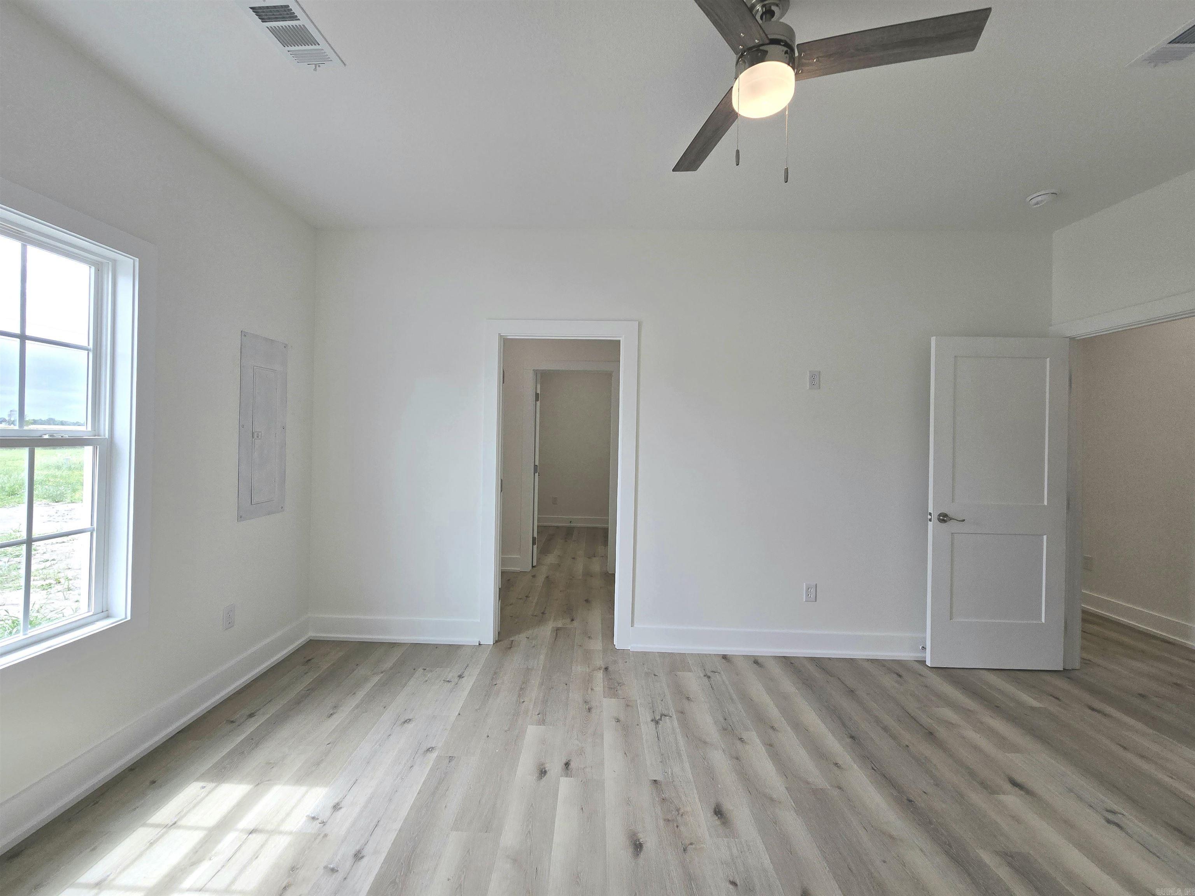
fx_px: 449
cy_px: 448
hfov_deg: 106.2
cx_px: 598
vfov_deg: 89.9
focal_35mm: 13
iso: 50
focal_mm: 2.2
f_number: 2.2
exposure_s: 1/238
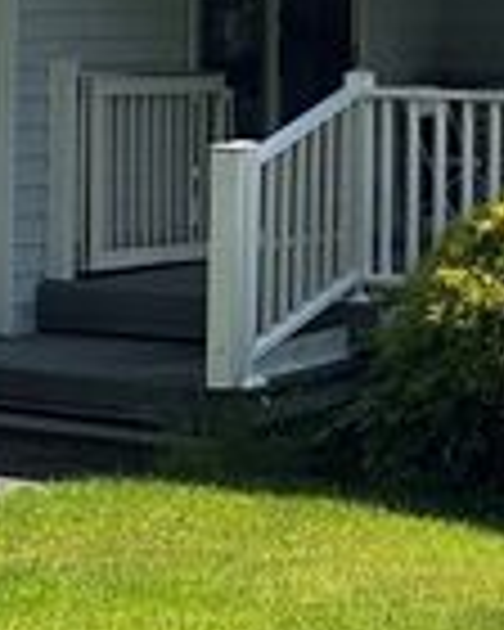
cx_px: 990
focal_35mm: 268
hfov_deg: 5.7
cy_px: 20
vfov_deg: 7.2
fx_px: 4997
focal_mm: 9
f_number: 2.8
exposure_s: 1/968
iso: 32
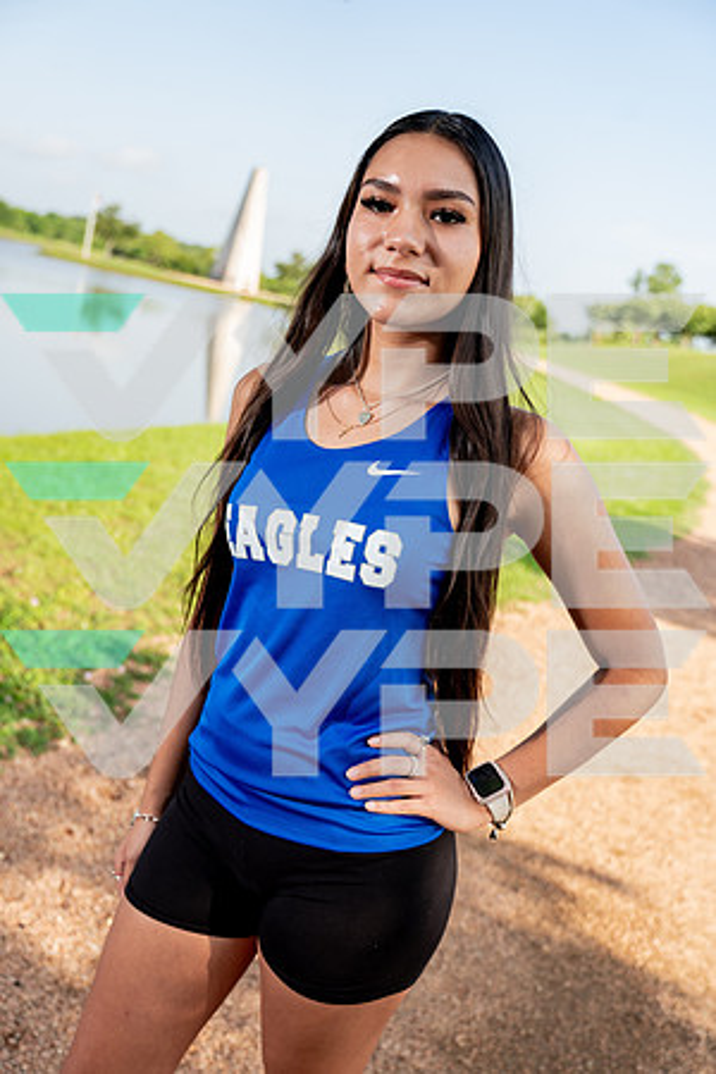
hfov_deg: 35.9
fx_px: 1104
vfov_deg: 51.9
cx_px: 358
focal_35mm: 37
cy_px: 537
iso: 100
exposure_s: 1/250
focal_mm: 37
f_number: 4
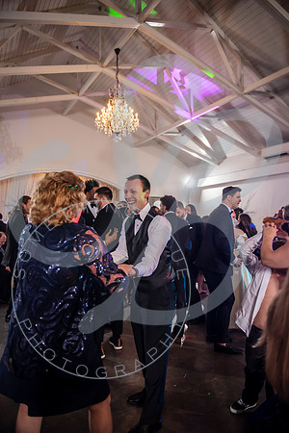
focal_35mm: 24
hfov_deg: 53.1
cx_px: 144
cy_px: 216
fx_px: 289
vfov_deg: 73.7
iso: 1600
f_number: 2.8
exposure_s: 1/125
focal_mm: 24
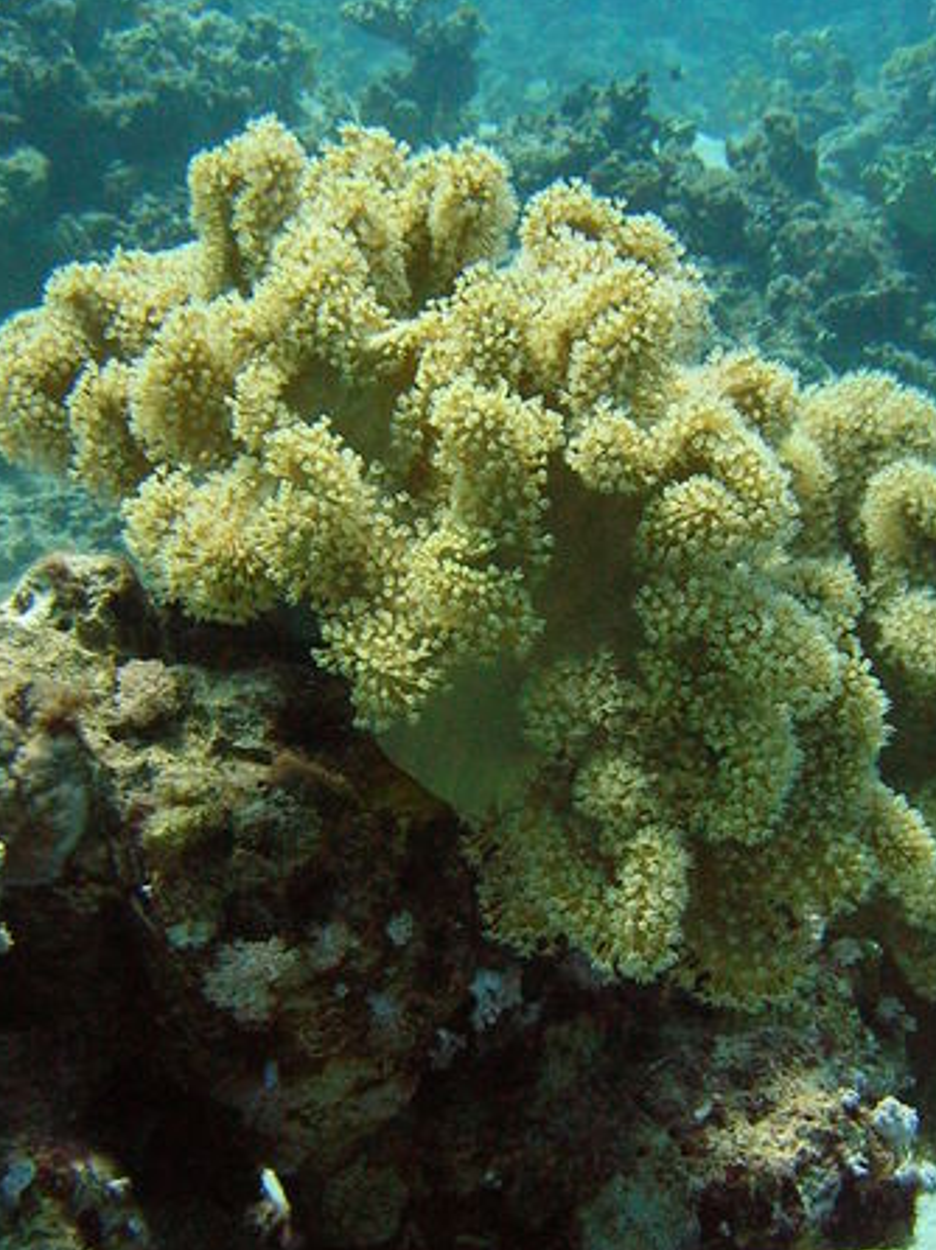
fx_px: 2201
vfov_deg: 31.6
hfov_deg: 23.9
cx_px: 601
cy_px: 743
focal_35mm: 61
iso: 50
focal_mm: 5.7
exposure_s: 1/102
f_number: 4.9
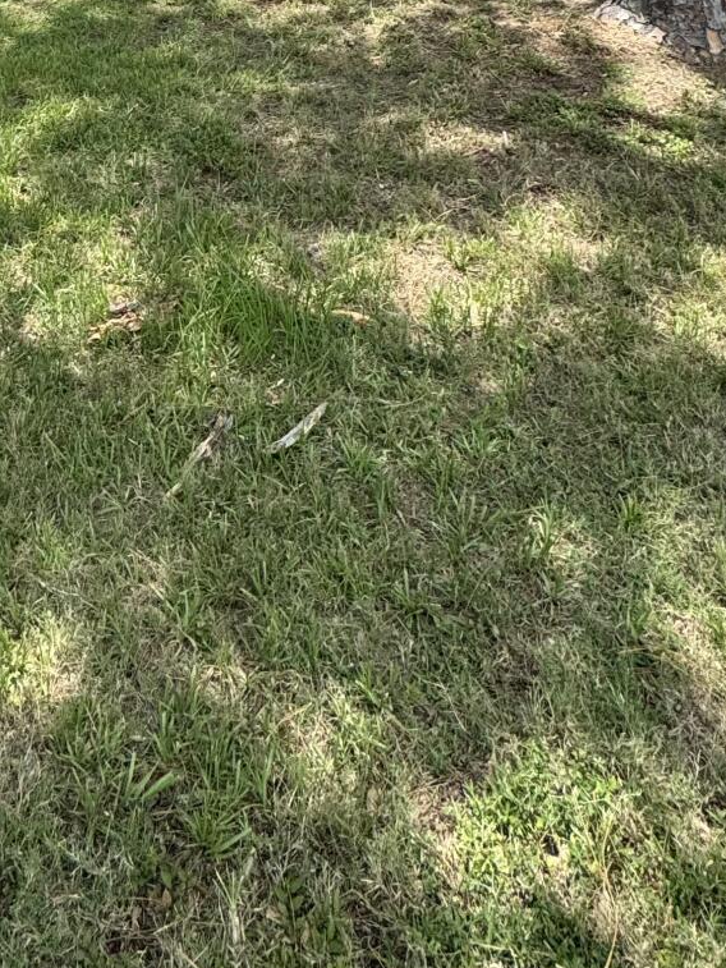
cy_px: -280
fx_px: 1034
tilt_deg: +3.8
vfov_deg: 35.2
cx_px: 139
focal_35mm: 37
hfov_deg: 37.2
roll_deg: -1.1
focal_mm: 2.22
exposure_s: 1/1880
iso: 50
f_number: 2.2
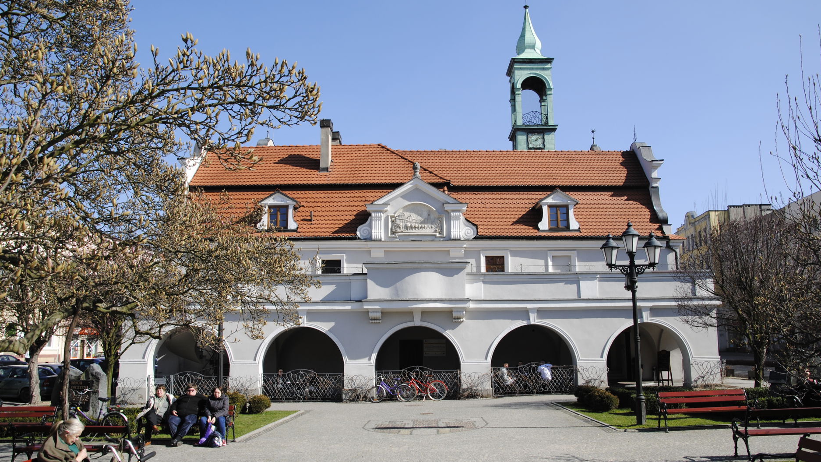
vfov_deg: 40.2
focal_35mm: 29
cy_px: 233
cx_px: 414
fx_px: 631
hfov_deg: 66.1
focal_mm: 18
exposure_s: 1/200
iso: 100
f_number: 7.1
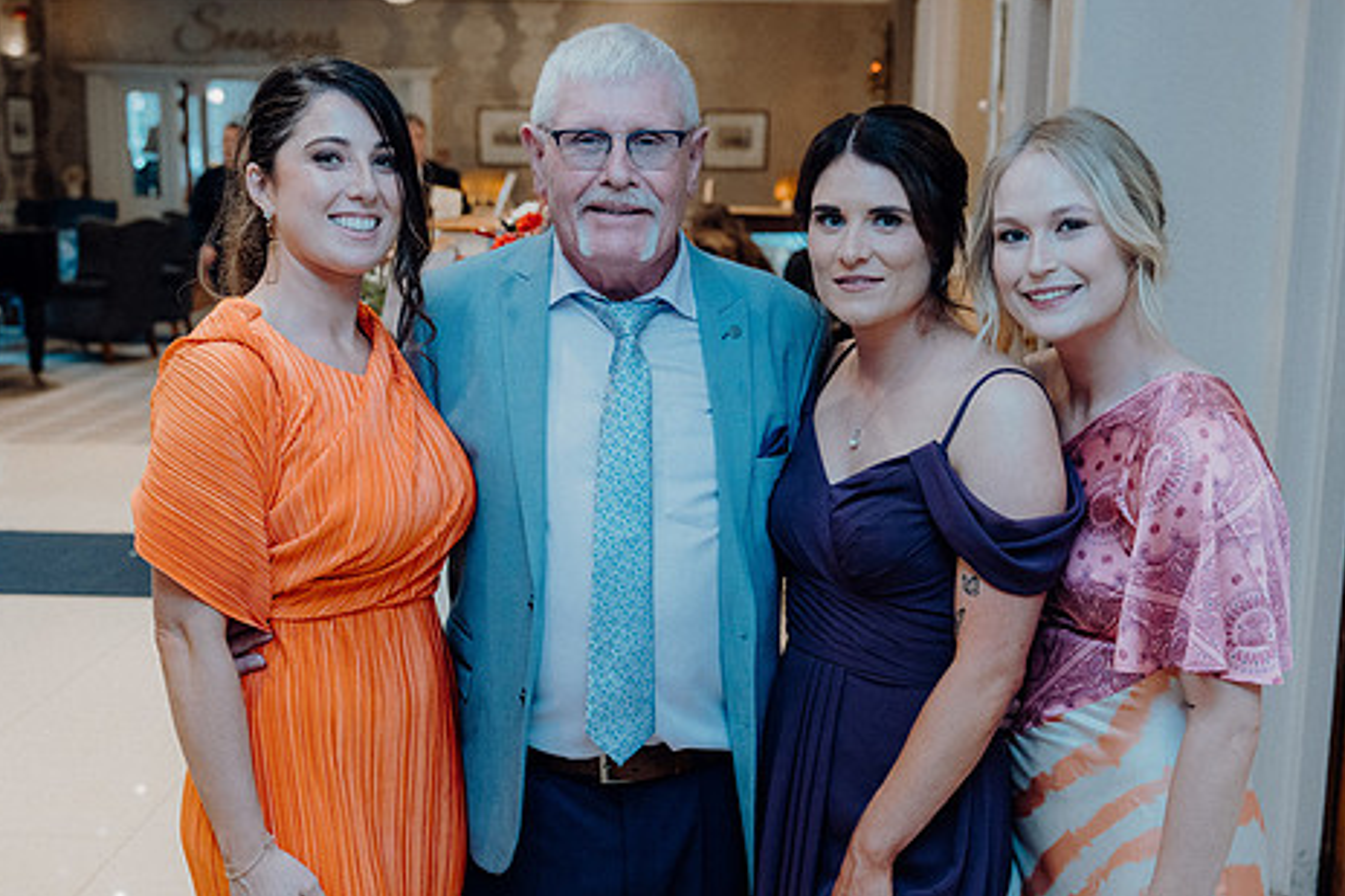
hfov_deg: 39.6
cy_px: 529
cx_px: 704
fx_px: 1867
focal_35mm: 50
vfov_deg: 26.9
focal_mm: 40
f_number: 3.5
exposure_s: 1/160
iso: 2500
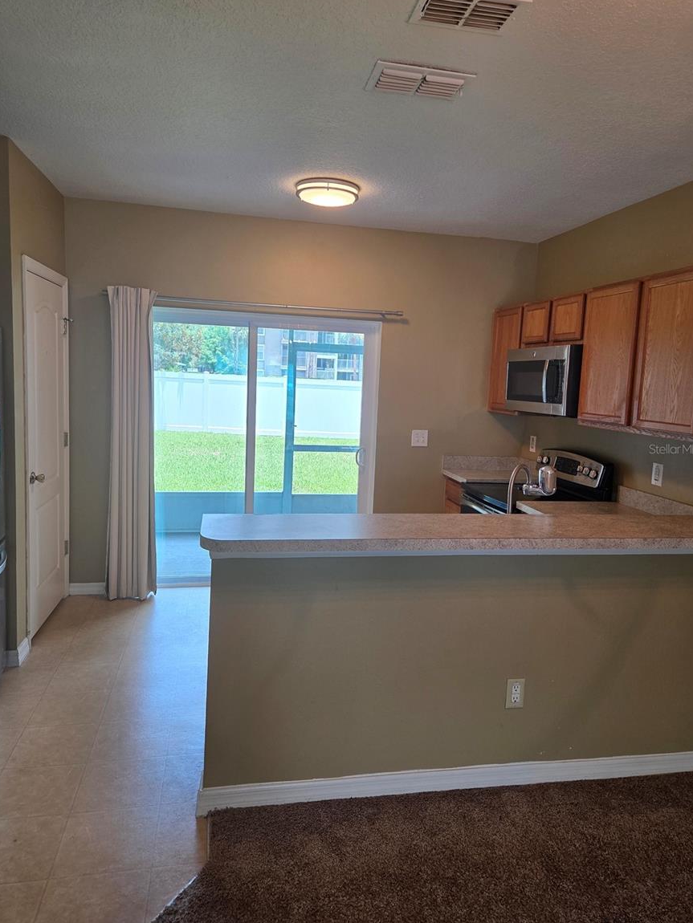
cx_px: 344
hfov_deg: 56.8
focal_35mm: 24
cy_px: 449
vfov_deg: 71.6
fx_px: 640
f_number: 1.8
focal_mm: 5.4
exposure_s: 1/120
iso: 100
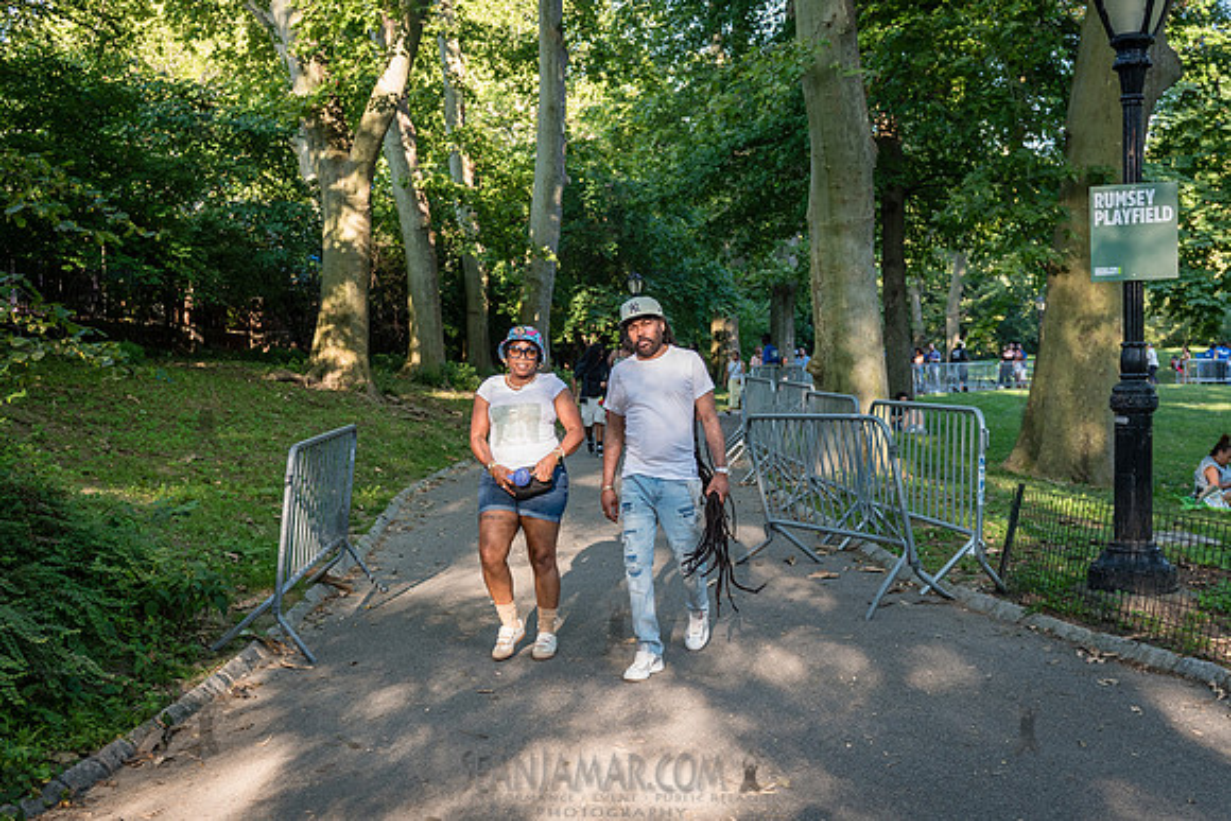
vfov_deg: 33.6
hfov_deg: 48.7
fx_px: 1360
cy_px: 436
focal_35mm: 40
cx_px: 579
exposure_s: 1/250
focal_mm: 29
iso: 400
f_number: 3.2
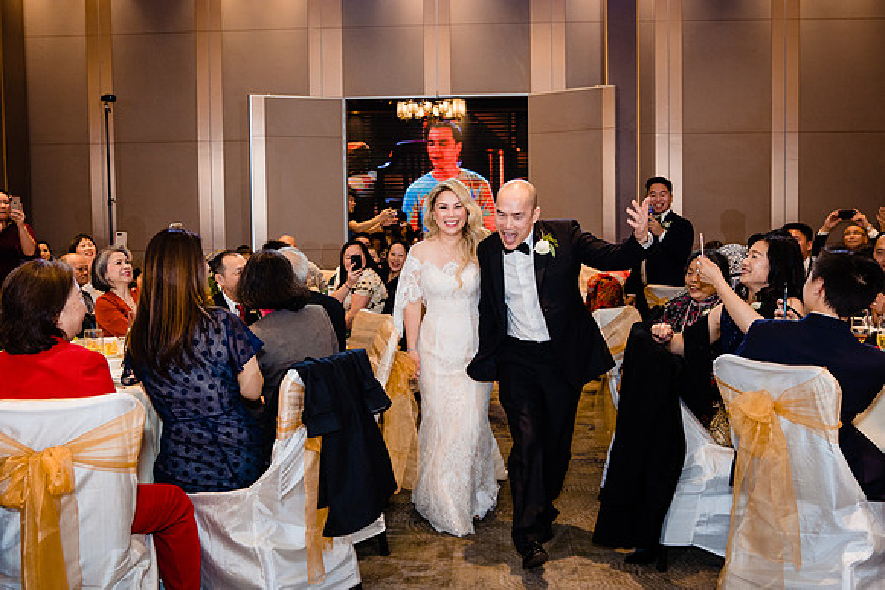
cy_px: 275
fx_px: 858
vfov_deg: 37.9
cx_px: 457
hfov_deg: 54.5
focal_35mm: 35
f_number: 4
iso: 1250
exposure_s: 1/160
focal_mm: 28
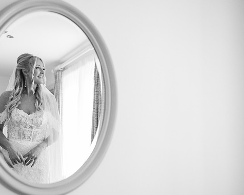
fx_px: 325
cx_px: 120
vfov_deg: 33.4
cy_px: 110
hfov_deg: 41.2
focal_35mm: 45
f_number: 2
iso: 8000
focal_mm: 35
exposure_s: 1/320
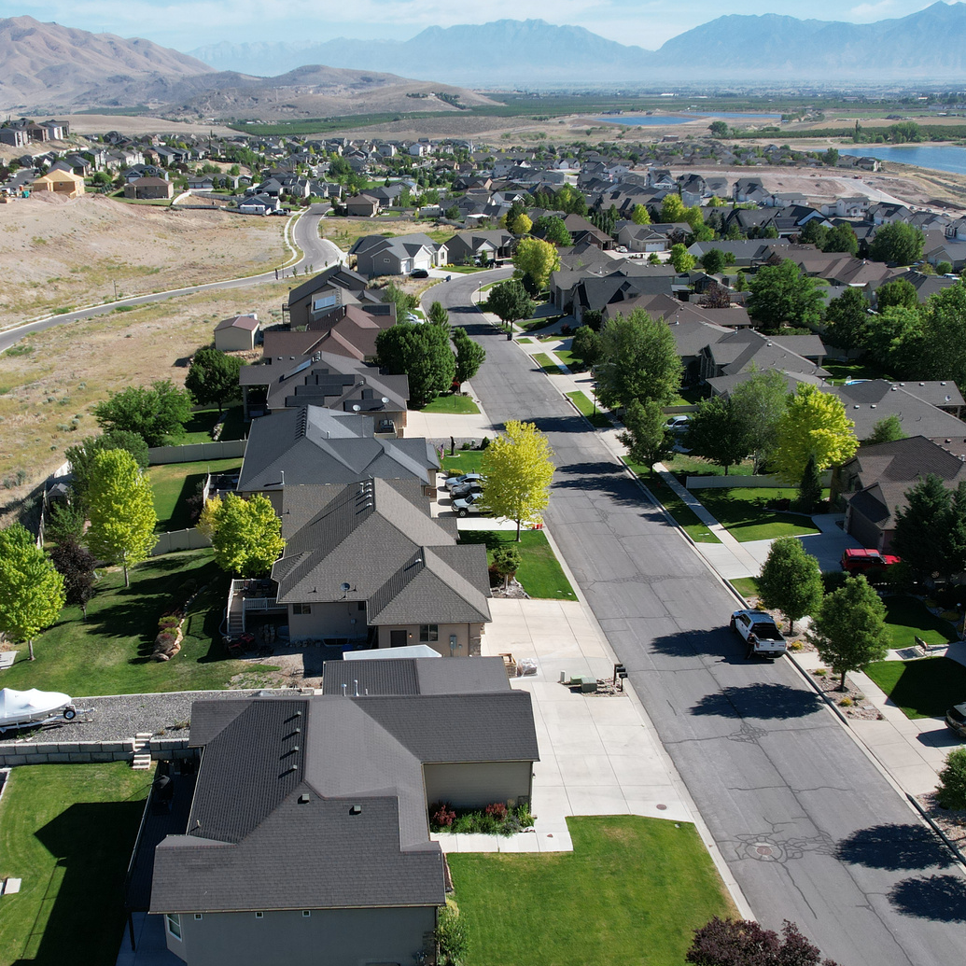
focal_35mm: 37
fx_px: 1168
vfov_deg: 44.9
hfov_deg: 44.7
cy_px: 515
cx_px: 381
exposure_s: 1/2000
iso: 120
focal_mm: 8.38
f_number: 2.8
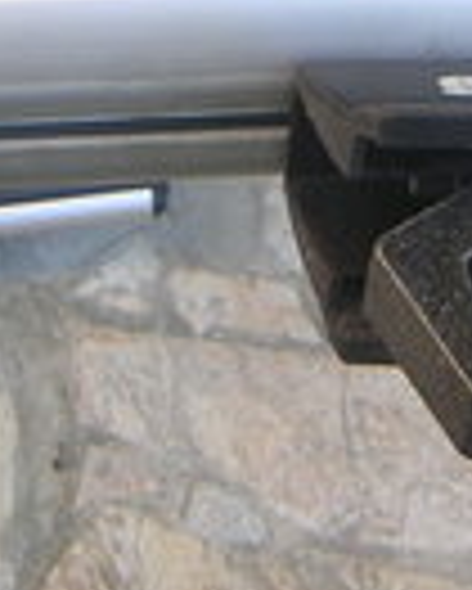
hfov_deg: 14.0
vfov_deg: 17.4
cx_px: 238
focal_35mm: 110
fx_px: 1919
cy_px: 221
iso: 64
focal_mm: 4.8
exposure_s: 1/60
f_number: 2.8
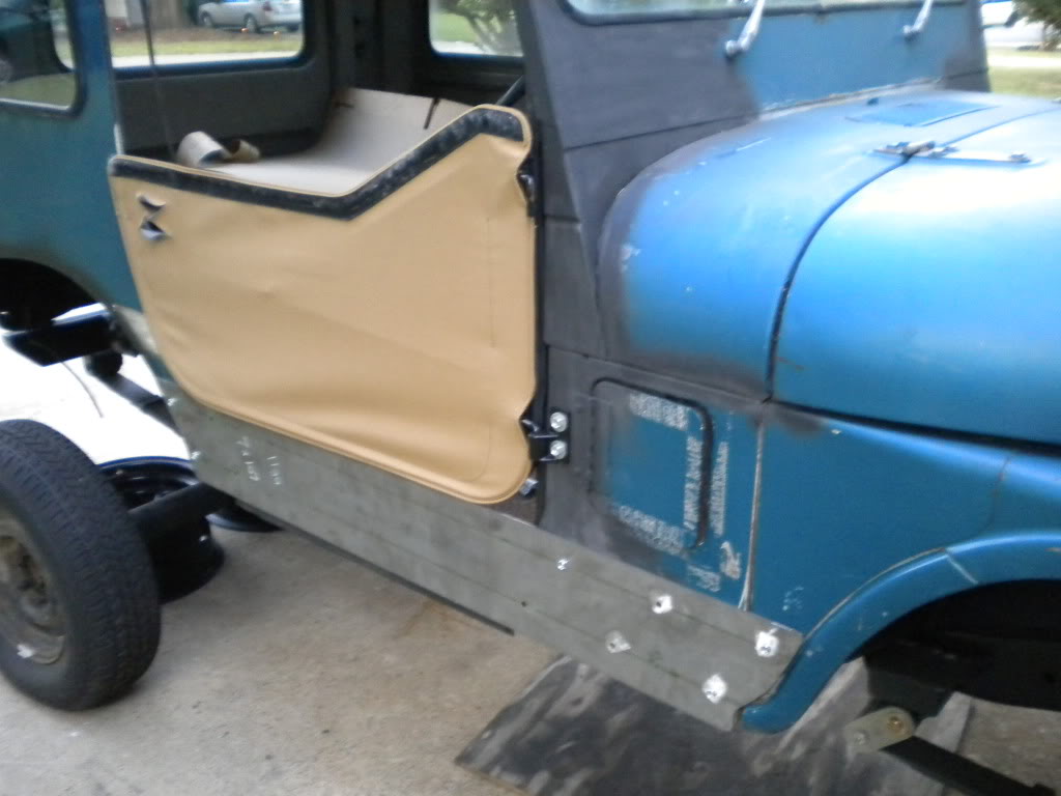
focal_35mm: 35
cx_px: 530
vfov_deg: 40.7
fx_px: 1073
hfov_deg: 52.6
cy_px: 398
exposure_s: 1/58
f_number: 3.1
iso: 567
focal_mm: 6.3
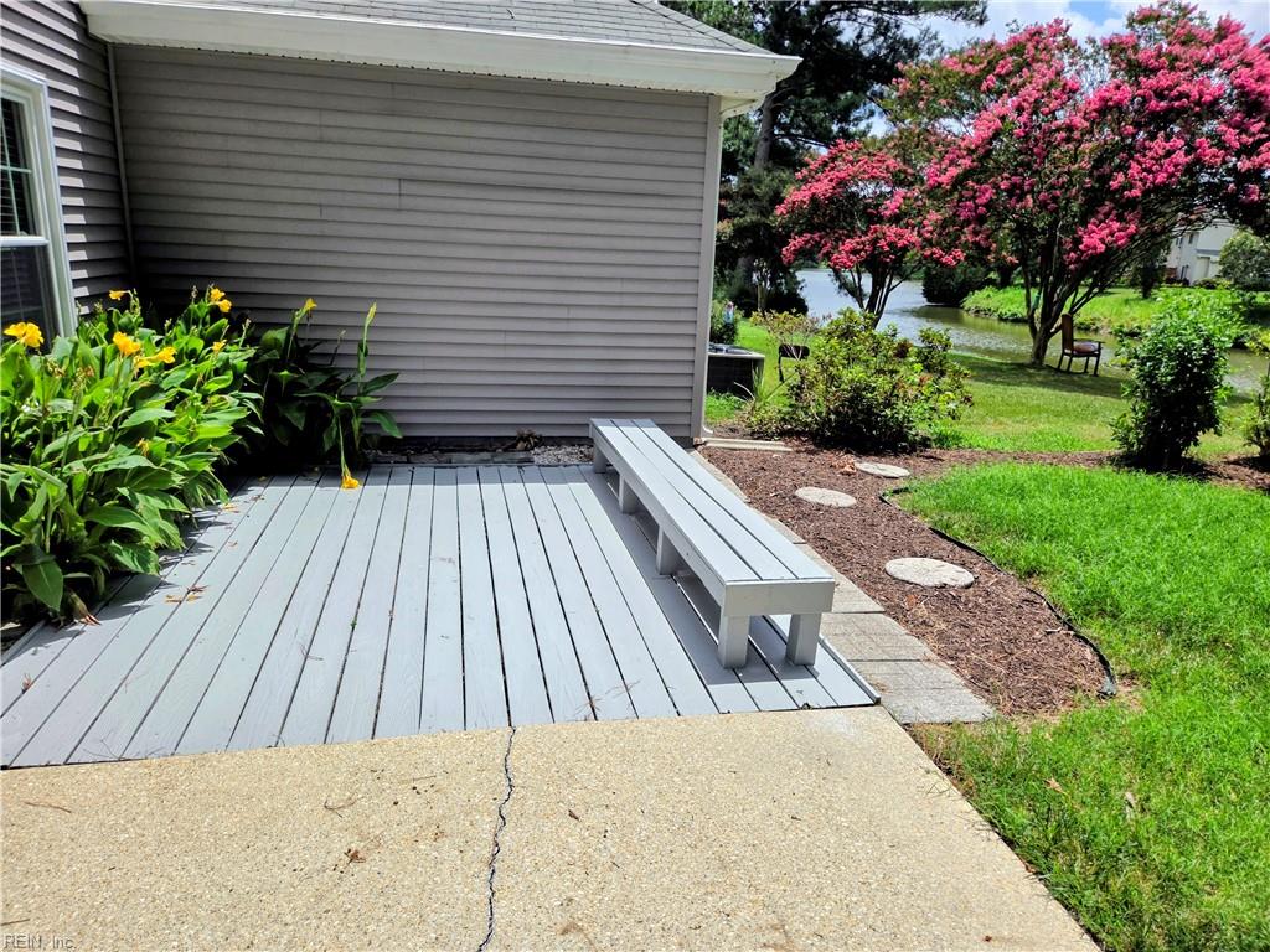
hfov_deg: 73.9
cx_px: 635
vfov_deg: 58.9
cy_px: 476
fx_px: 844
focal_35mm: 23
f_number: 1.8
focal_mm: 5.4
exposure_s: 1/7075
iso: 80
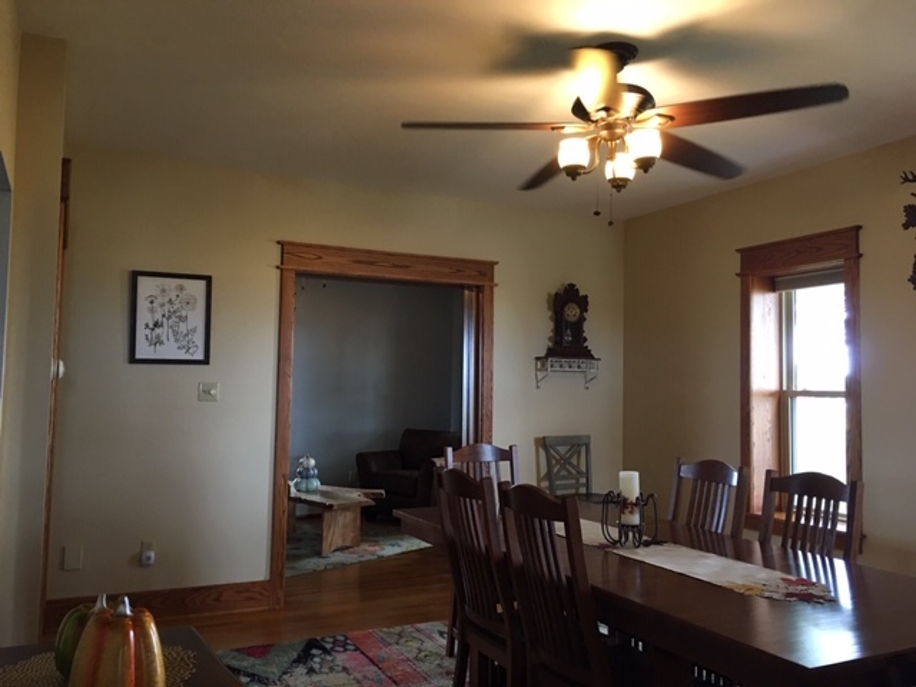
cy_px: 344
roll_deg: -1.6
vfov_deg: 48.2
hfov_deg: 61.7
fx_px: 767
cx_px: 458
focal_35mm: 29
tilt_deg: +5.2
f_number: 2.2
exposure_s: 1/15
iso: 64
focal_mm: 4.15
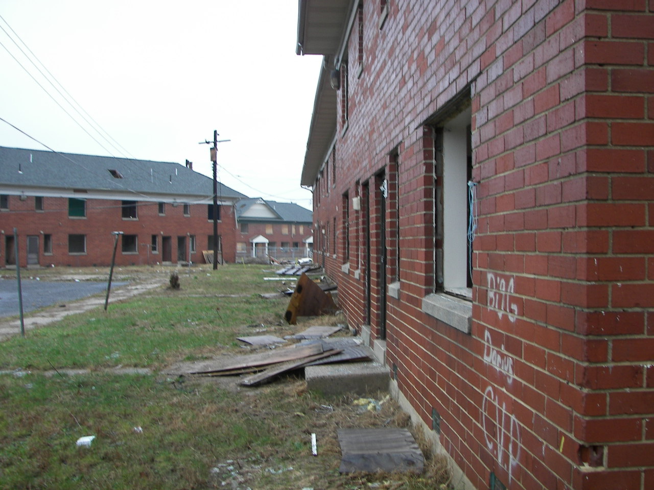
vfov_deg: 39.7
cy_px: 245
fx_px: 680
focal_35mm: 36
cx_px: 327
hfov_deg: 51.4
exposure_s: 1/30
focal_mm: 6
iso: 50
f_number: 2.8
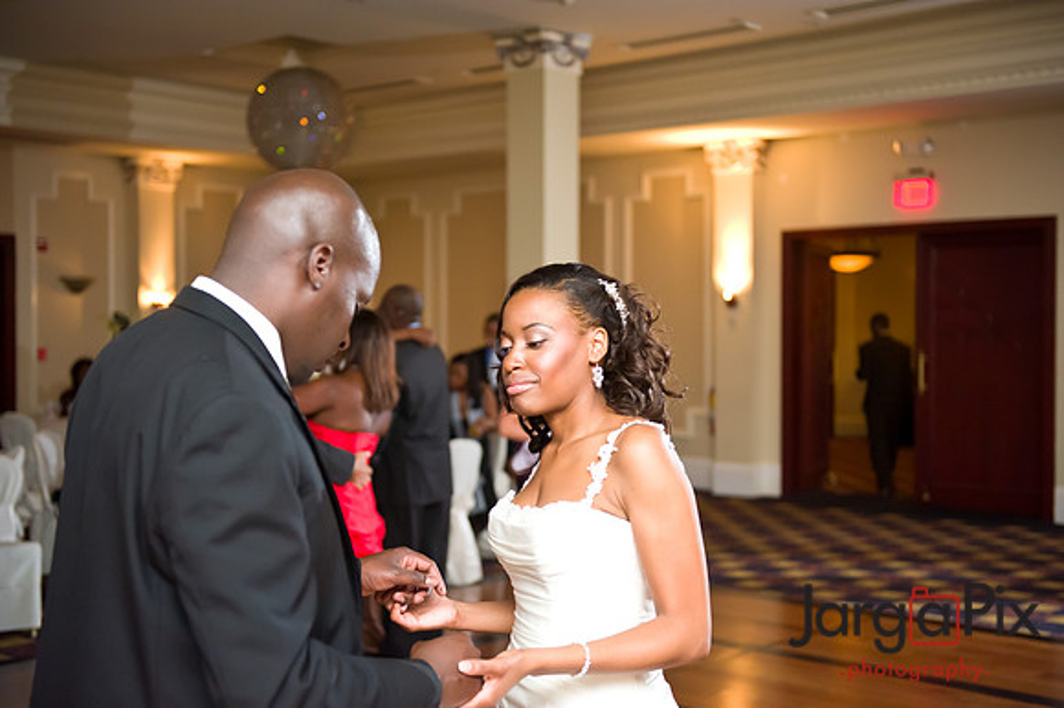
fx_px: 1477
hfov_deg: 39.6
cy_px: 354
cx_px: 532
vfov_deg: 27.0
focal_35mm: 50
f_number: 2.8
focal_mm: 50
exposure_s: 1/125
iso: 3200
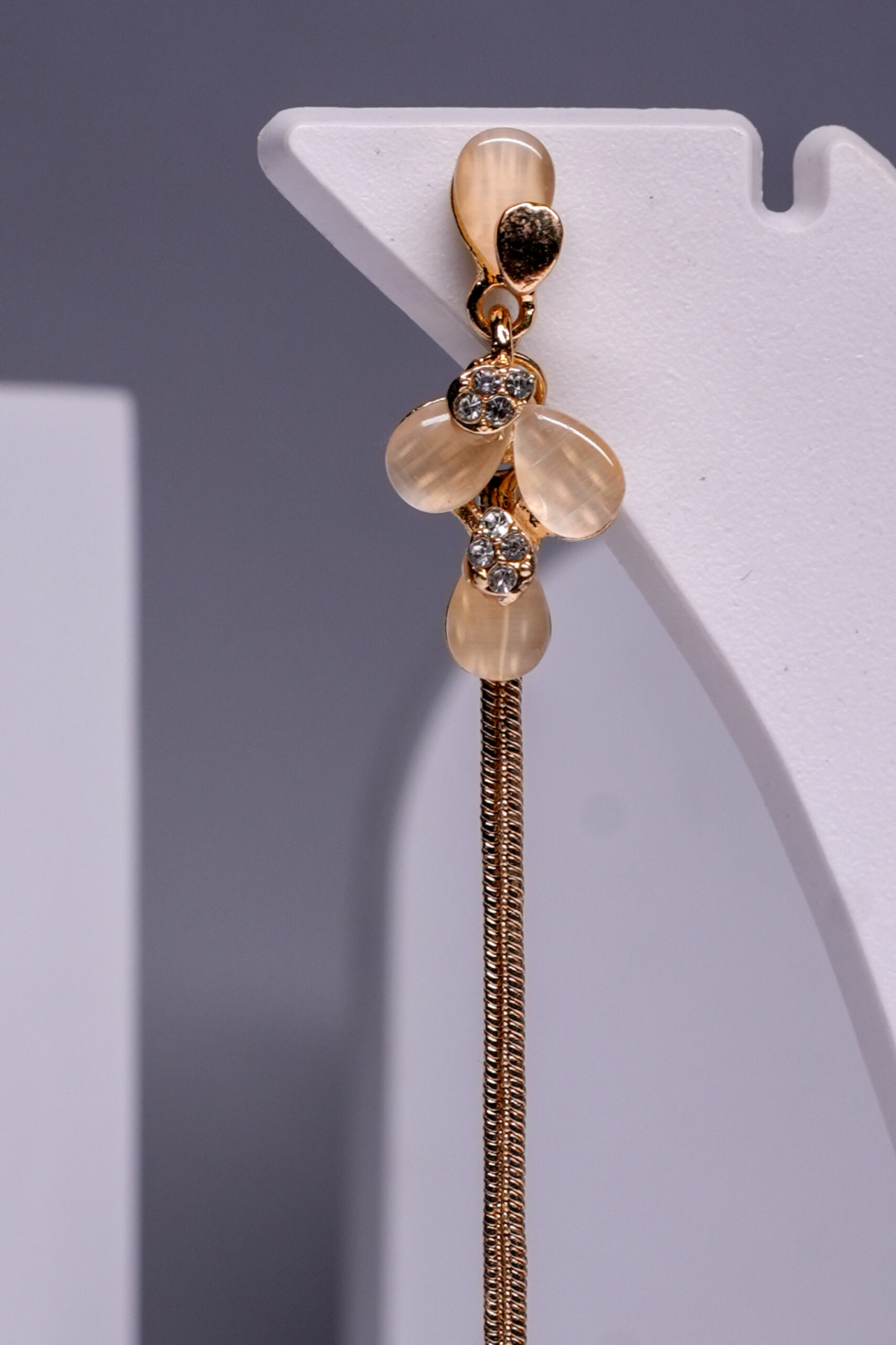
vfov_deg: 38.2
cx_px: 448
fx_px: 1941
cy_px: 672
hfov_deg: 26.0
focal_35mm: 52
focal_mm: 35
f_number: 8
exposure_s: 1/100
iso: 400
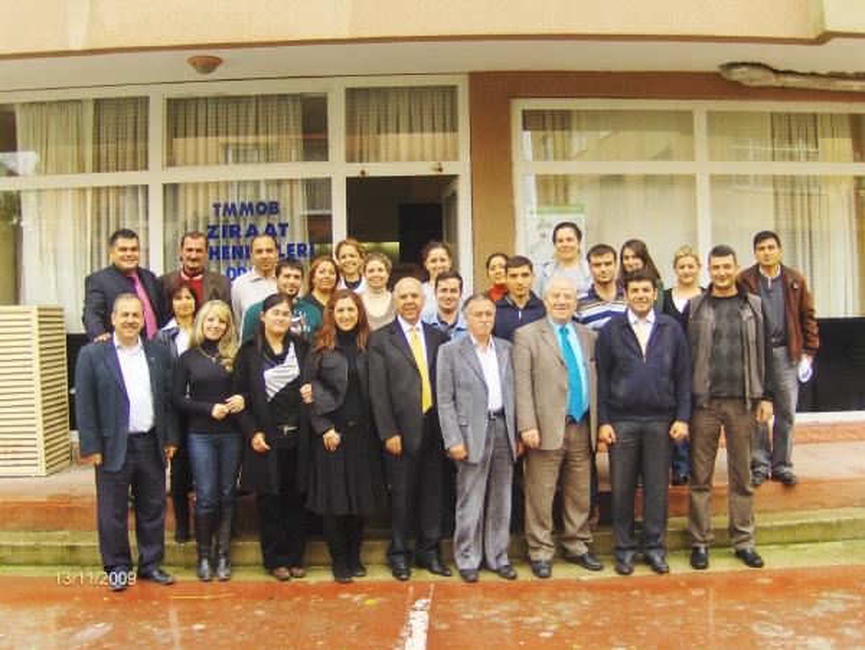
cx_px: 432
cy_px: 325
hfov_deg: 52.6
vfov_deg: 40.8
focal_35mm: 35
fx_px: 875
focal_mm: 7.5
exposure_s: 1/226
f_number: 2.8
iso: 100
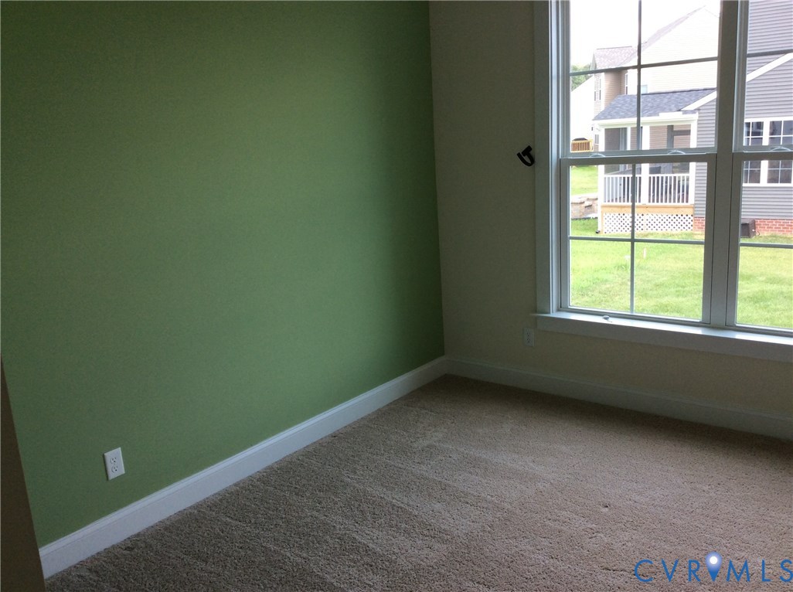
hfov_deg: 56.9
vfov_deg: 44.0
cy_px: 296
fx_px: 732
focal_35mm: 32
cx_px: 396
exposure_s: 1/131
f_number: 2.4
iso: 32
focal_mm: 3.3
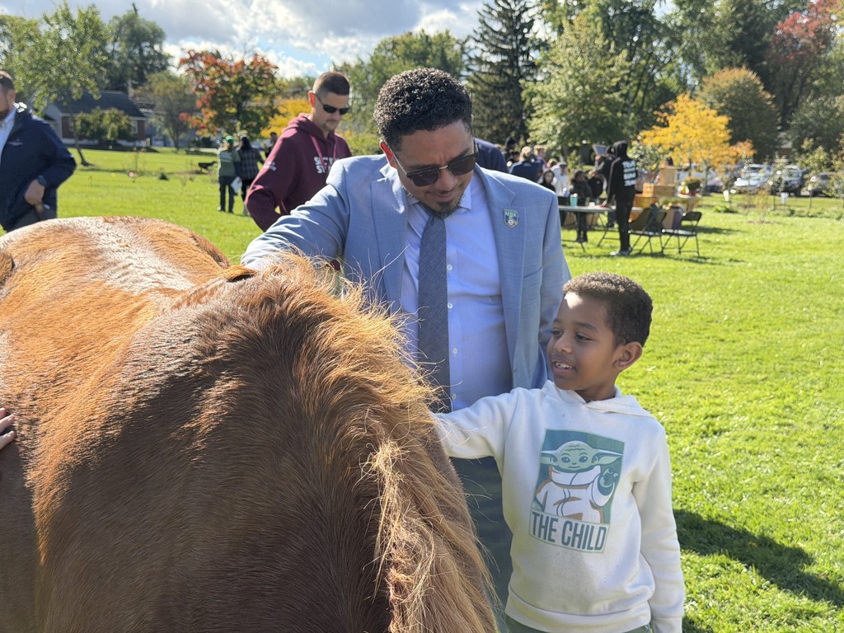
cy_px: 316
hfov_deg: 39.7
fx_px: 1170
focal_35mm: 48
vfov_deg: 30.3
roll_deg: -0.6
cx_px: 422
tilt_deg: -7.9
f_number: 1.78
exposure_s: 1/2494
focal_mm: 6.76
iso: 100
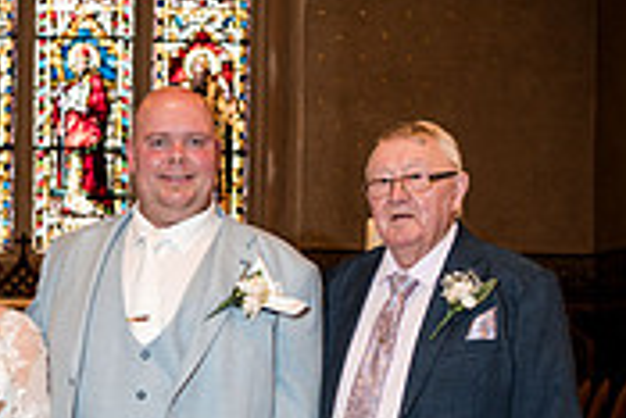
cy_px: 402
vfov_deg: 11.7
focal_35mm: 116
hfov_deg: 17.3
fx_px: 2019
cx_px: 47
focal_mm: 35
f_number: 3.5
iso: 800
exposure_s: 1/160
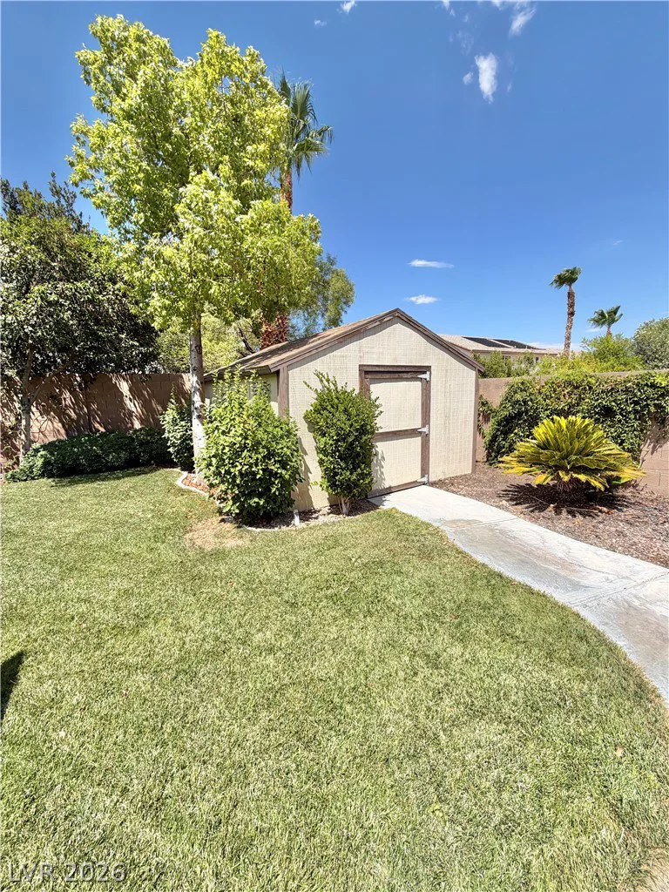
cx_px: 334
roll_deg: +1.9
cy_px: 446
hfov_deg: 85.7
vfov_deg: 102.1
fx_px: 361
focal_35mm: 14
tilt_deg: -9.0
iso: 20
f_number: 2.2
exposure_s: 1/770
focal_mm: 2.22
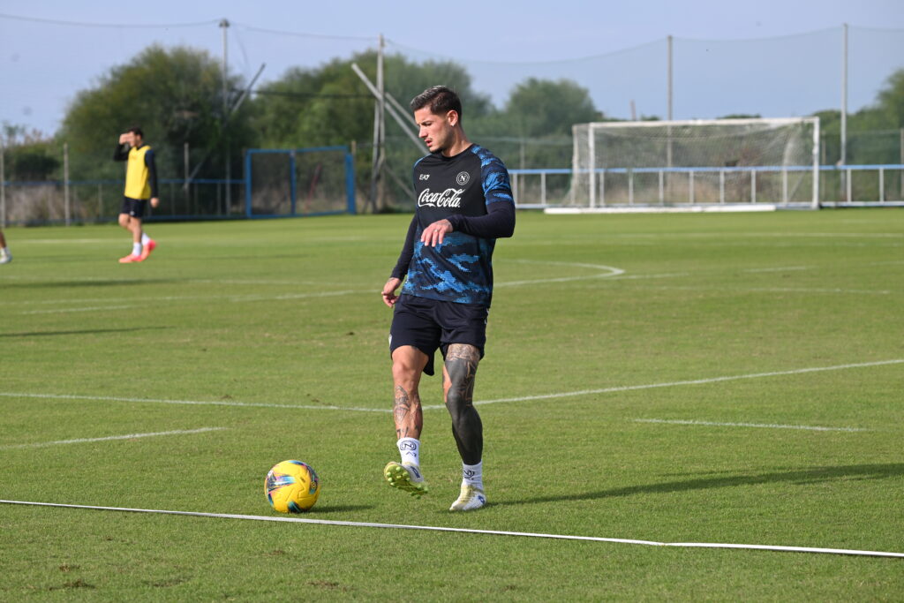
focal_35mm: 150
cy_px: 302
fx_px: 3767
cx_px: 452
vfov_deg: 9.2
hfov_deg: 13.7
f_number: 7.1
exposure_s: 1/1600
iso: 500
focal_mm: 150
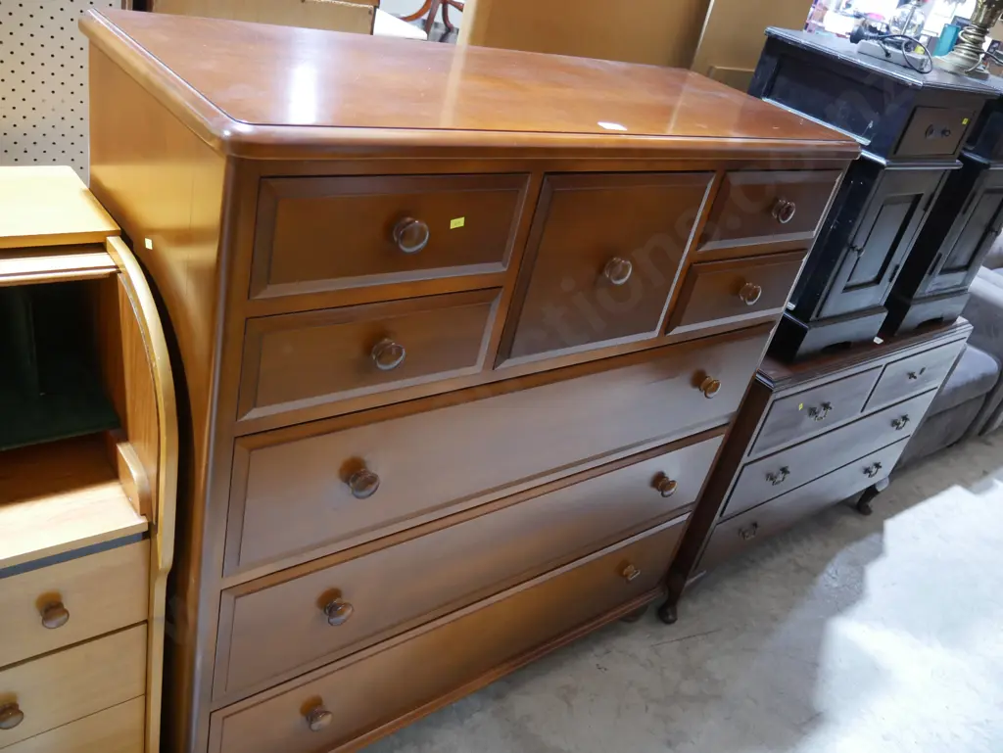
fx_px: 812
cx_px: 502
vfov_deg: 49.8
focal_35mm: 28
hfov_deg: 63.4
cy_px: 376
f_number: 3.5
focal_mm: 14
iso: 1250
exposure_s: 1/60
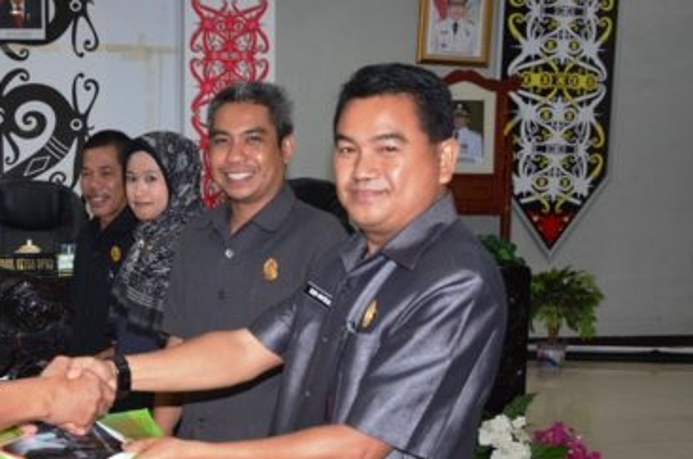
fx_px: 1210
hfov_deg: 30.8
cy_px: 285
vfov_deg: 21.4
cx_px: 92
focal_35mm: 63
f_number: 3.5
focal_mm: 22
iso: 800
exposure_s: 1/60
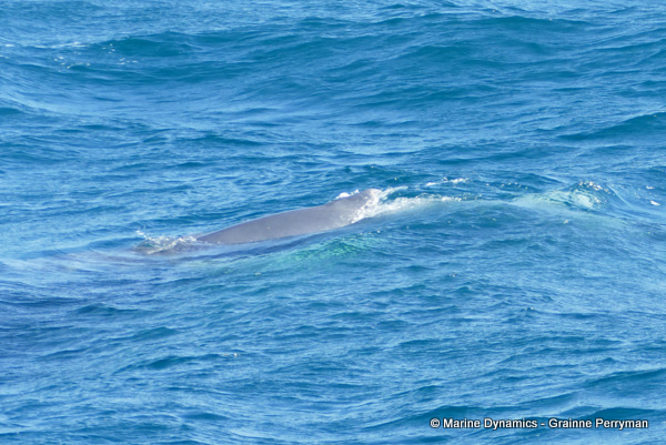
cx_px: 333
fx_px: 2573
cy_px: 222
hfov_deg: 14.7
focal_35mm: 139
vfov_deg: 9.9
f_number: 3.9
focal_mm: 50.69
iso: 125
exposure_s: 1/320
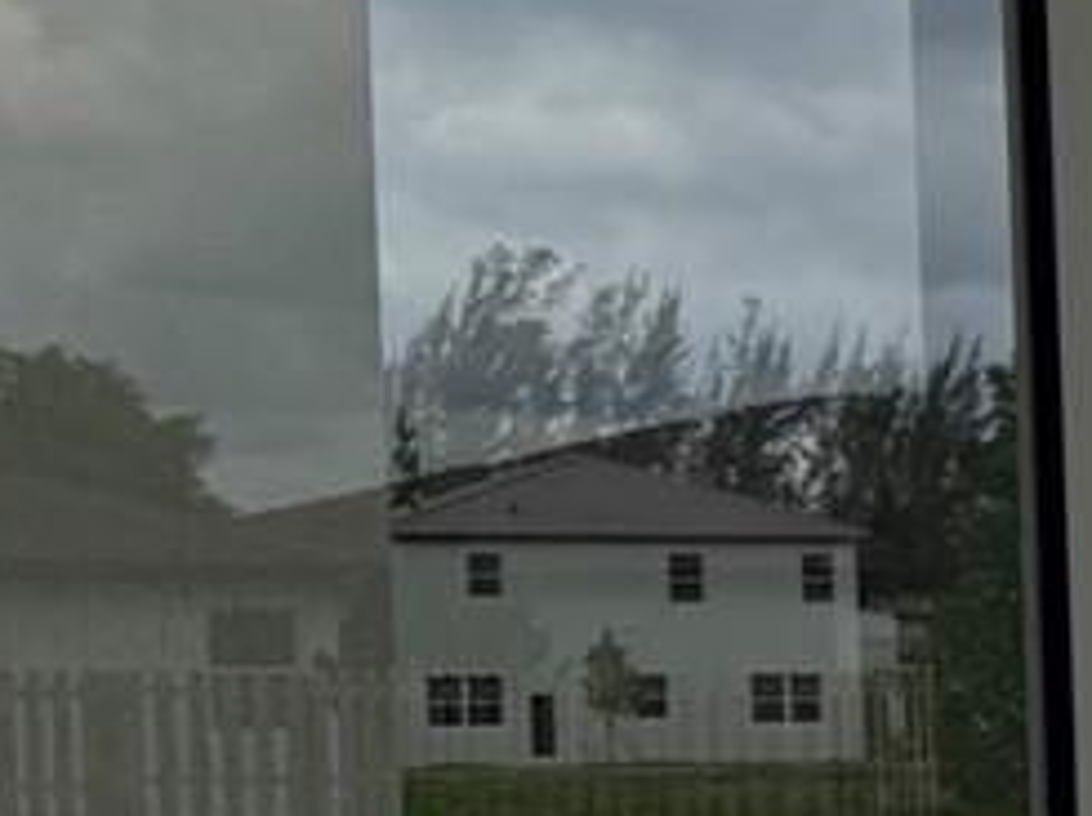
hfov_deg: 10.7
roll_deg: +1.5
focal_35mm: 157
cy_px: 1048
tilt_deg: -4.3
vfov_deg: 9.3
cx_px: 2656
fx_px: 4945
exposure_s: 1/6173
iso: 80
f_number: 1.78
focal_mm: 6.76
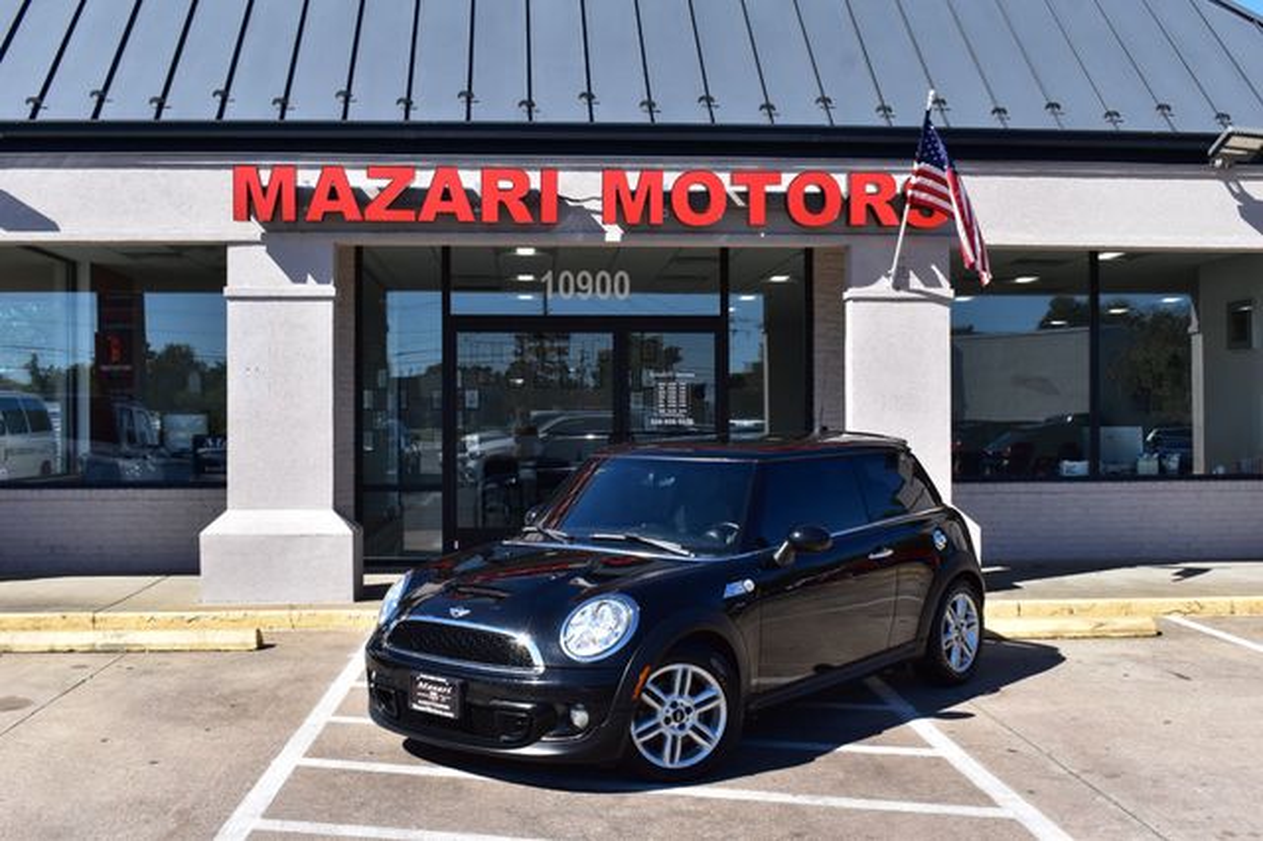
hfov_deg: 49.6
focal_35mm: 39
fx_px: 1367
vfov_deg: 34.2
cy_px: 420
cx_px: 632
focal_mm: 26
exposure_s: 1/500
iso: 400
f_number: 11
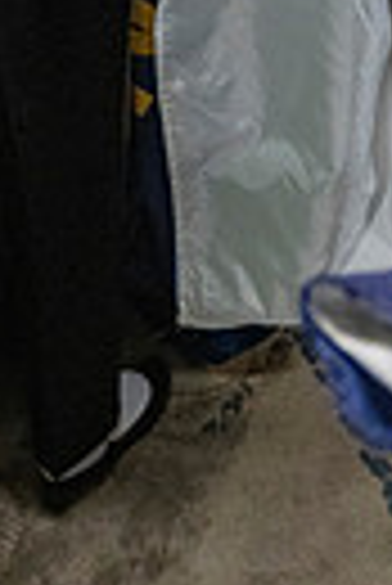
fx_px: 1352
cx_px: 415
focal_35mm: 83
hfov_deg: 16.1
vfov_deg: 19.9
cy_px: -378
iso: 5000
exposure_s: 1/500
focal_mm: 24
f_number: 3.2
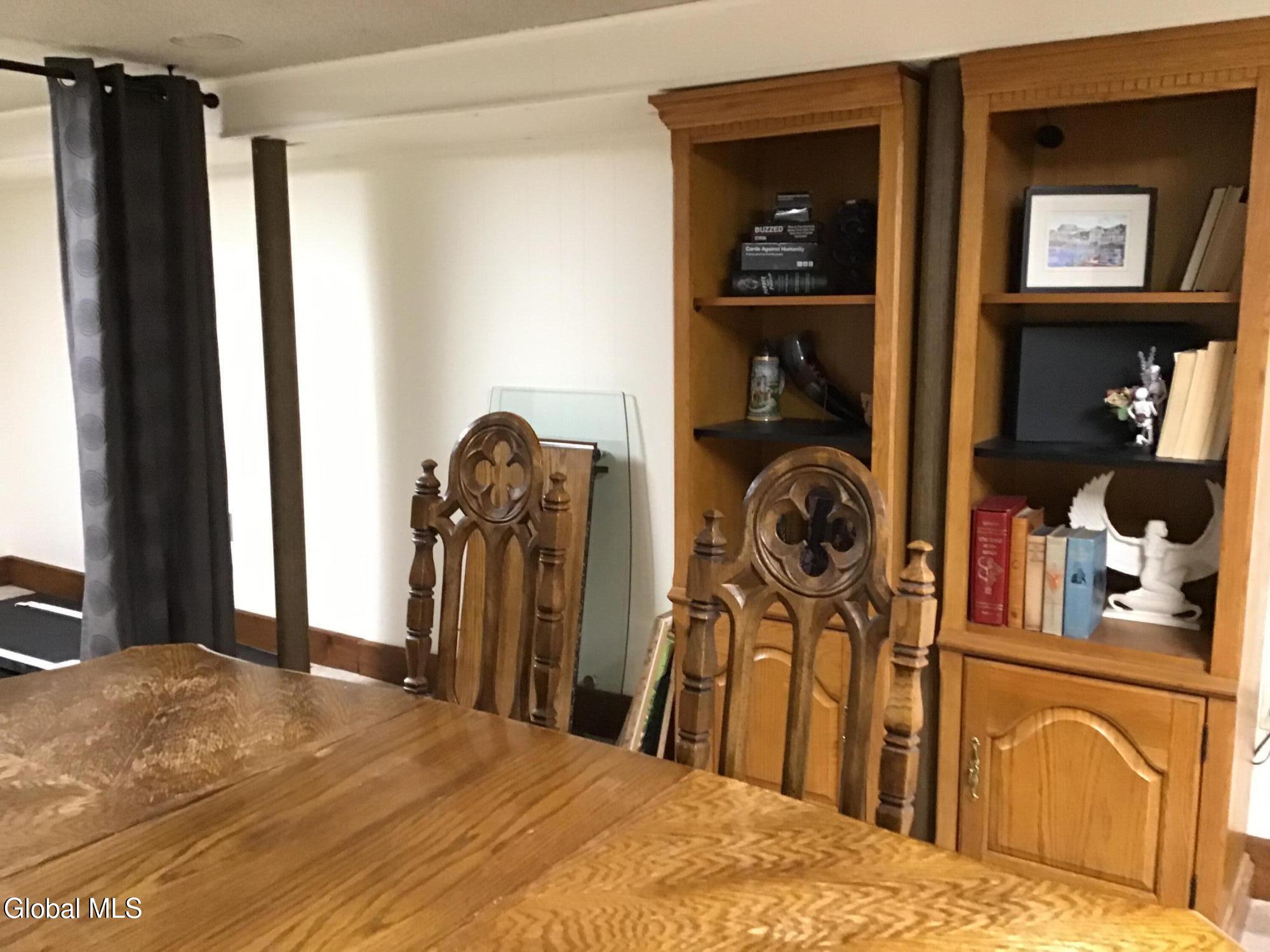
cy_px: 476
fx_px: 1137
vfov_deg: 45.4
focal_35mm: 31
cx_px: 635
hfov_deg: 58.4
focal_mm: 3.3
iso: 200
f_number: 2.4
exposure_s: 1/15
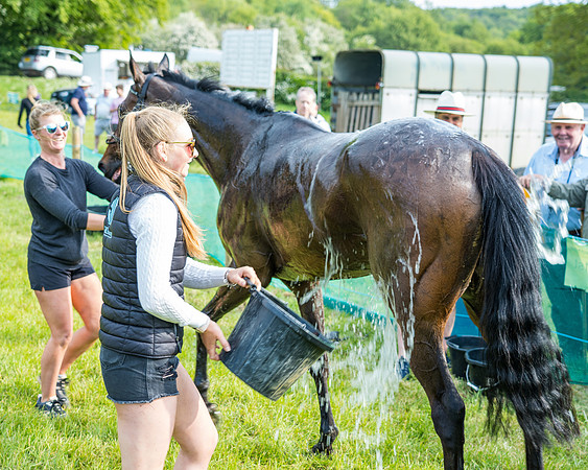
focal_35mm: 59
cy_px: 222
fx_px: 1034
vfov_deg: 25.6
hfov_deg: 31.7
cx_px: 241
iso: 50
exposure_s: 1/100
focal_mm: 48
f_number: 4
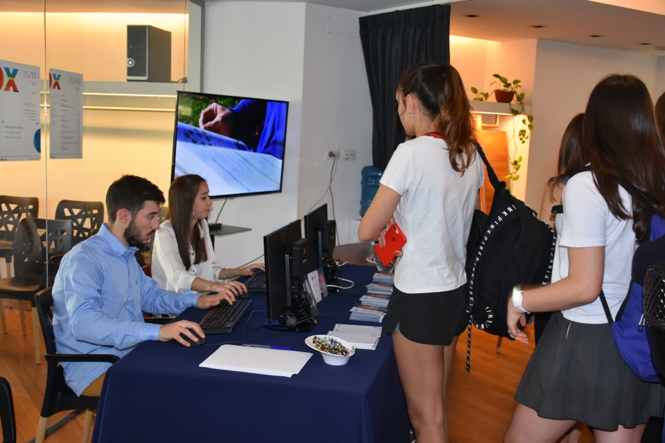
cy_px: 222
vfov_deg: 34.2
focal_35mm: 39
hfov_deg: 49.5
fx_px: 720
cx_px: 332
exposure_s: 1/80
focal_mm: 26
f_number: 5
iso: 800
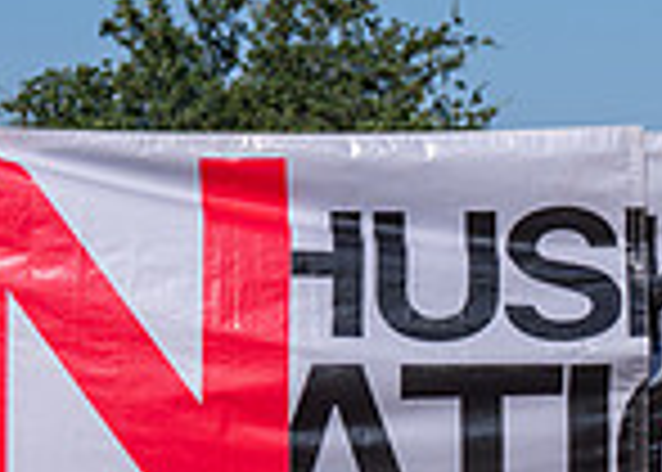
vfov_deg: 4.8
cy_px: 447
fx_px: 5640
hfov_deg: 6.7
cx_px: 755
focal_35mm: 300
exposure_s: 1/1250
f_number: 5
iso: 100
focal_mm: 70
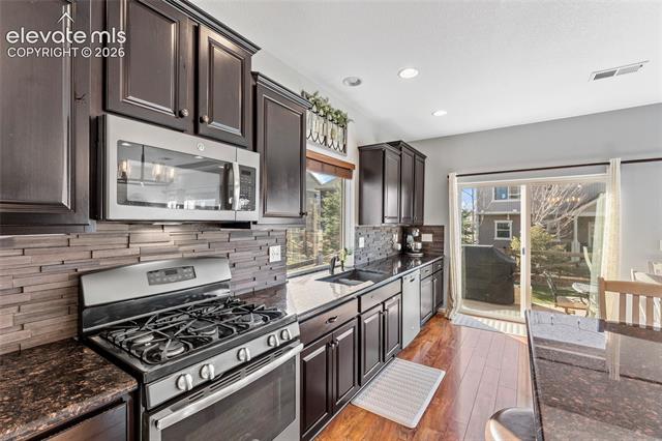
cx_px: 331
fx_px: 287
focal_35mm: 16
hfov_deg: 98.2
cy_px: 220
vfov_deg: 75.1
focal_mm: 15.6
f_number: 8
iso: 640
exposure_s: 1/10
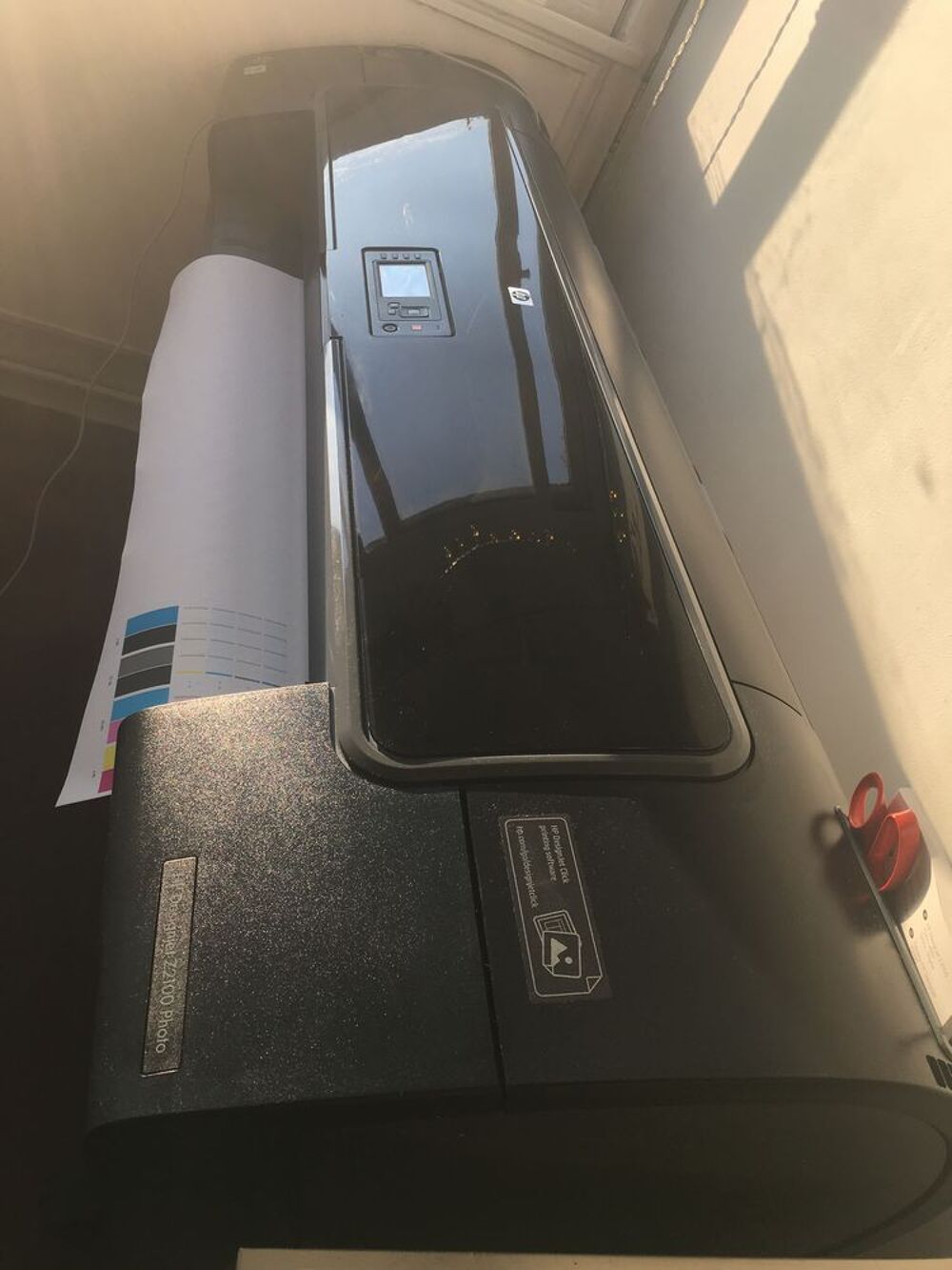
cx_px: 476
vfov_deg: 61.7
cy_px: 635
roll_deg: -29.1
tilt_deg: -38.4
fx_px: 1063
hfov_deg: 48.2
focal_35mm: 29
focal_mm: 4.15
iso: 25
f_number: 2.2
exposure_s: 1/437
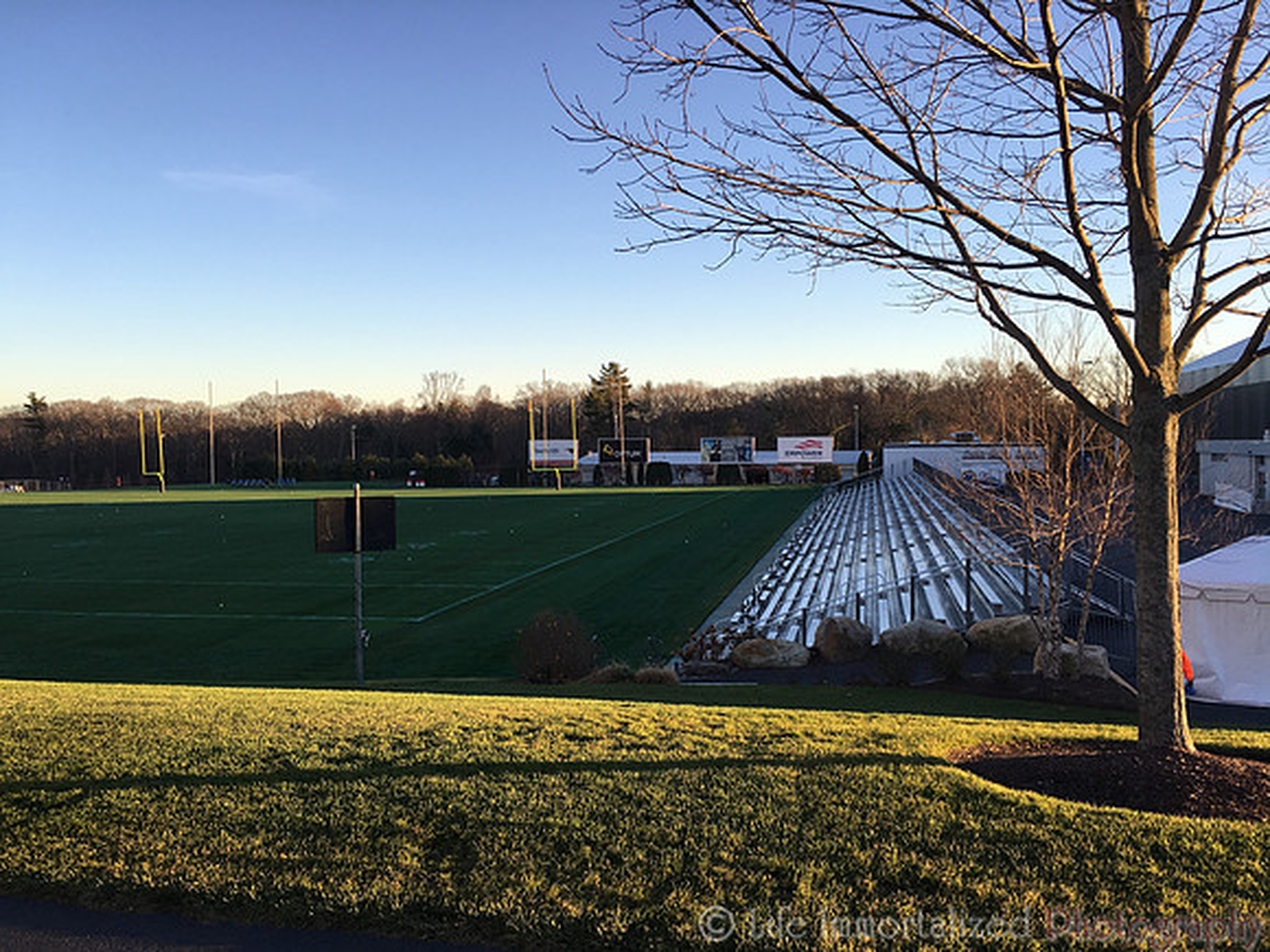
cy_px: 476
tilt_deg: -2.1
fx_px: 1064
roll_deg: +0.1
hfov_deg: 61.7
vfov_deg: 48.2
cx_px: 635
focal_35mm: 29
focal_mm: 4.15
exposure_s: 1/394
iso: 25
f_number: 2.2
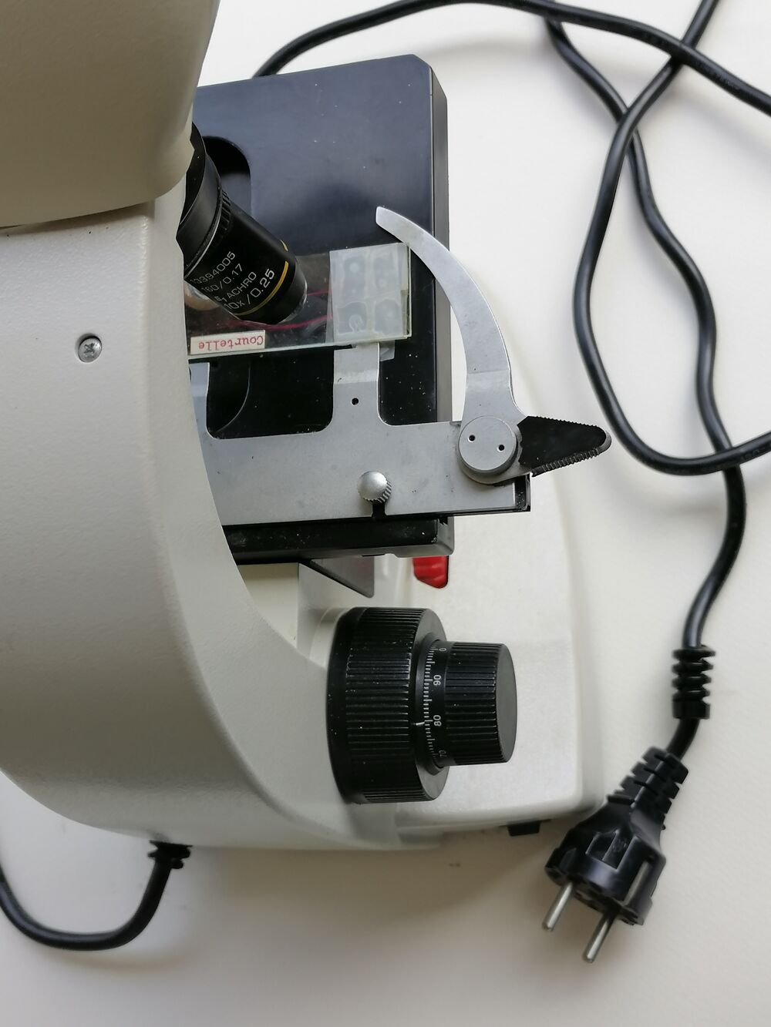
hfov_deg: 31.5
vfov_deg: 41.2
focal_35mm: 46
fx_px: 1366
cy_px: 514
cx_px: 386
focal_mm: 5.3
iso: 50
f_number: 1.8
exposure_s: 1/172
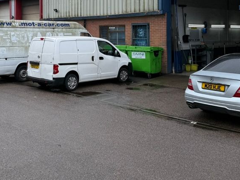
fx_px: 326
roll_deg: -0.4
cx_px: 70
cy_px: 26
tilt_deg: +0.9
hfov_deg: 39.7
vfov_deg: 29.9
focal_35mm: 47
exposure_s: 1/1292
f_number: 1.78
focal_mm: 6.76
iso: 80
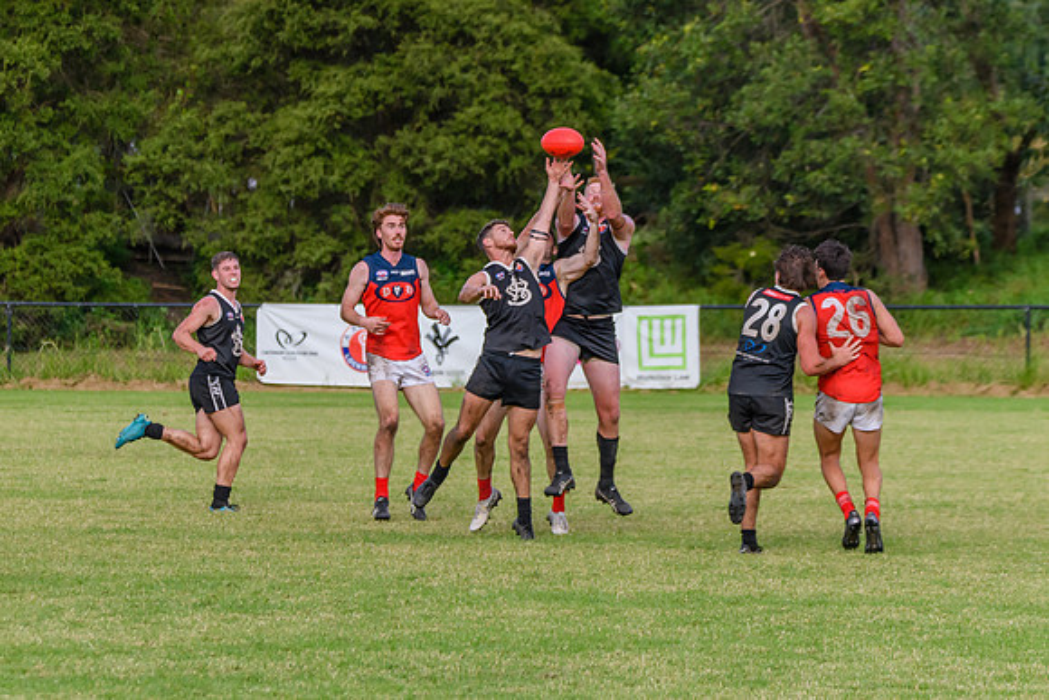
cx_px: 473
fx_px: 10197
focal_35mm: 350
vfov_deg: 3.9
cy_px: 315
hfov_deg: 5.9
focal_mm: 220
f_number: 5.3
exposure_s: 1/2000
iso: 800
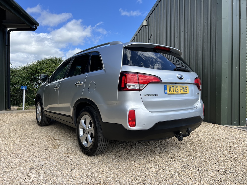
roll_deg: +1.7
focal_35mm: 26
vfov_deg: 53.1
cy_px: 92
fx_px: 186
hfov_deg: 67.3
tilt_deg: +0.9
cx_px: 124
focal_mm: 5.7
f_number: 1.5
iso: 50
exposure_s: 1/2123
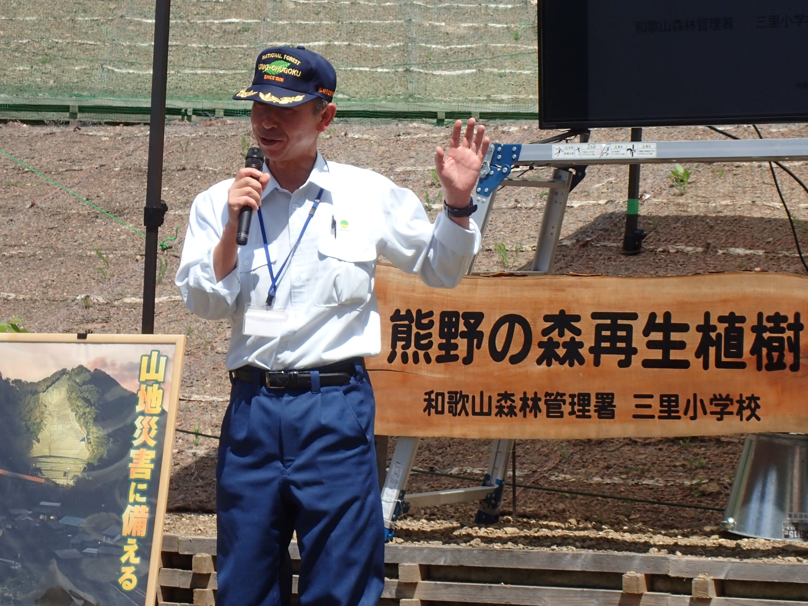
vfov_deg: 10.7
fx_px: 3221
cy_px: 198
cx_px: 489
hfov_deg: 14.3
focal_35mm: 138
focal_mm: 18
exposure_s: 1/320
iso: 100
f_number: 6.3
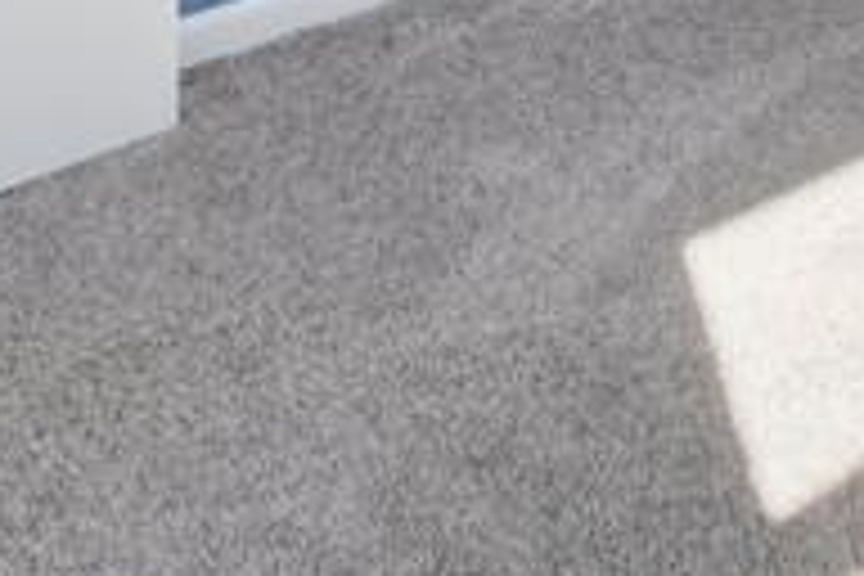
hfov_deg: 24.2
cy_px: -855
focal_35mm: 80
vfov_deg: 12.7
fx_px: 1920
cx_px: 878
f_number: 8
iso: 160
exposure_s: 1/30
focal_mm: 10
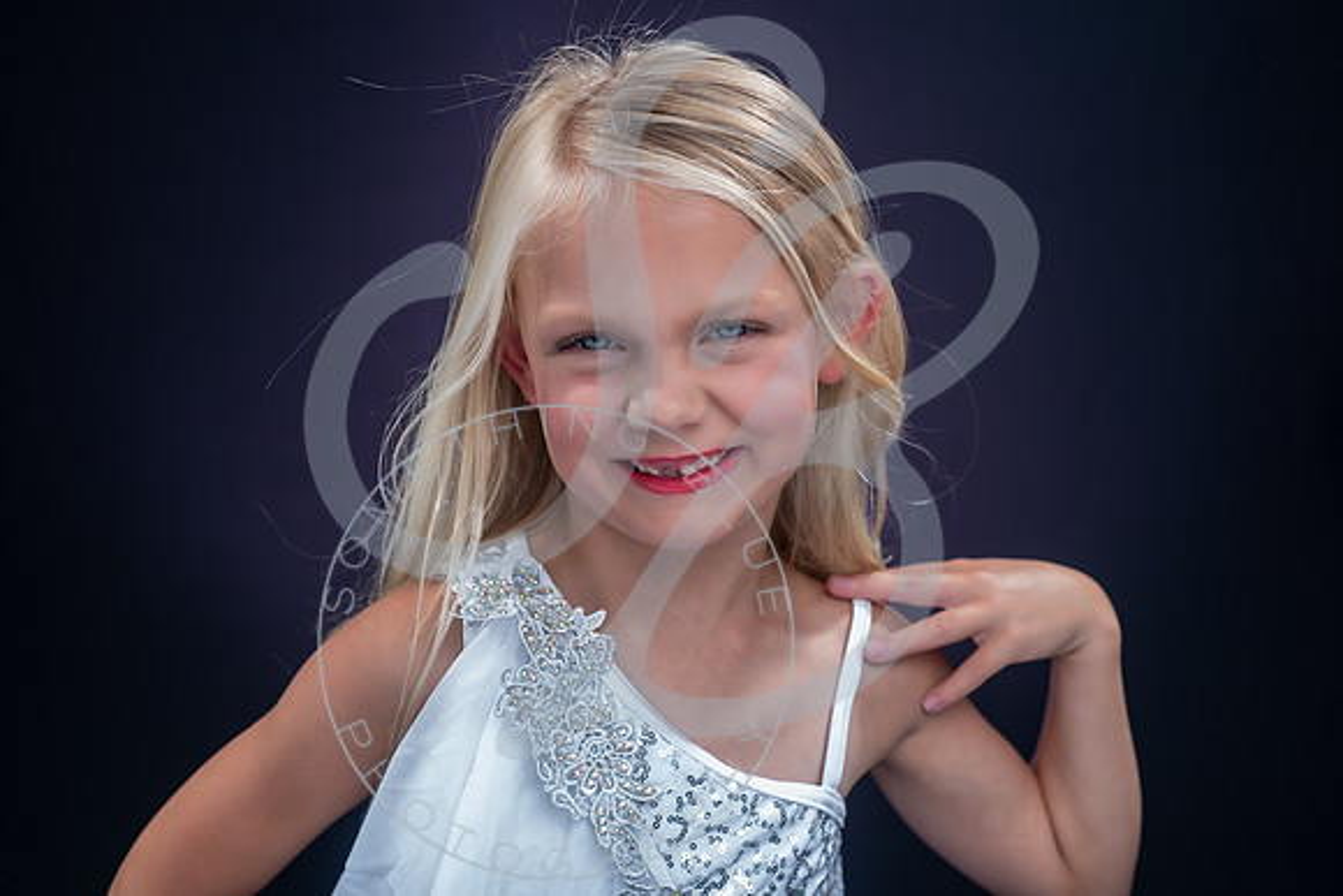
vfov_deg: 27.0
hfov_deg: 39.6
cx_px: 672
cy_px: 448
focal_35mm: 50
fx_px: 1866
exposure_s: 1/200
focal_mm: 50
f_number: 4.5
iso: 50
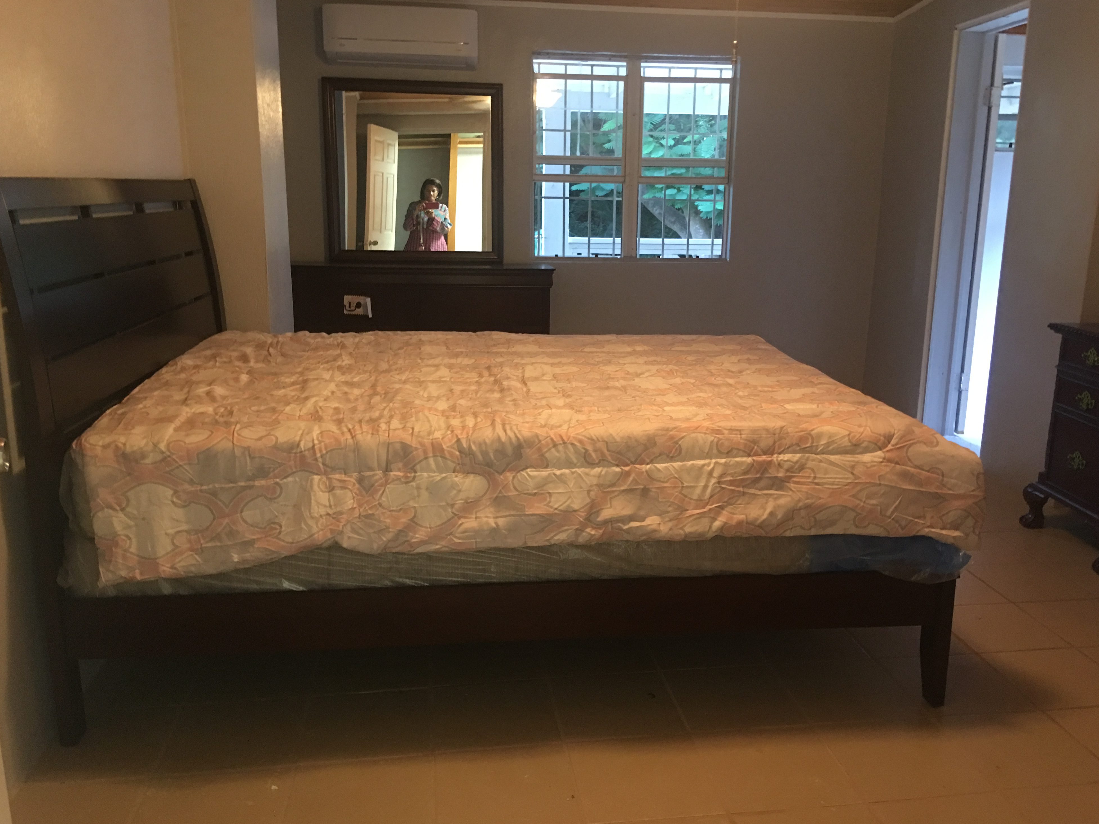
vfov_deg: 46.8
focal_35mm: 30
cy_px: 411
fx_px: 952
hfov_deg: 60.0
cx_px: 559
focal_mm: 4.15
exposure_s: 1/4
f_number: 2.2
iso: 64
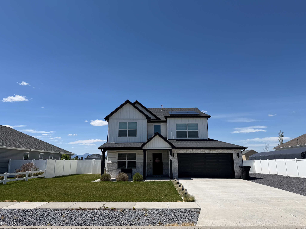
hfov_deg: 71.6
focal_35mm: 24
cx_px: 153
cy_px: 114
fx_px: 212
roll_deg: +1.1
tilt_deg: +12.2
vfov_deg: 56.8
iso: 80
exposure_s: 1/7353
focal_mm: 6.76
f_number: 1.78
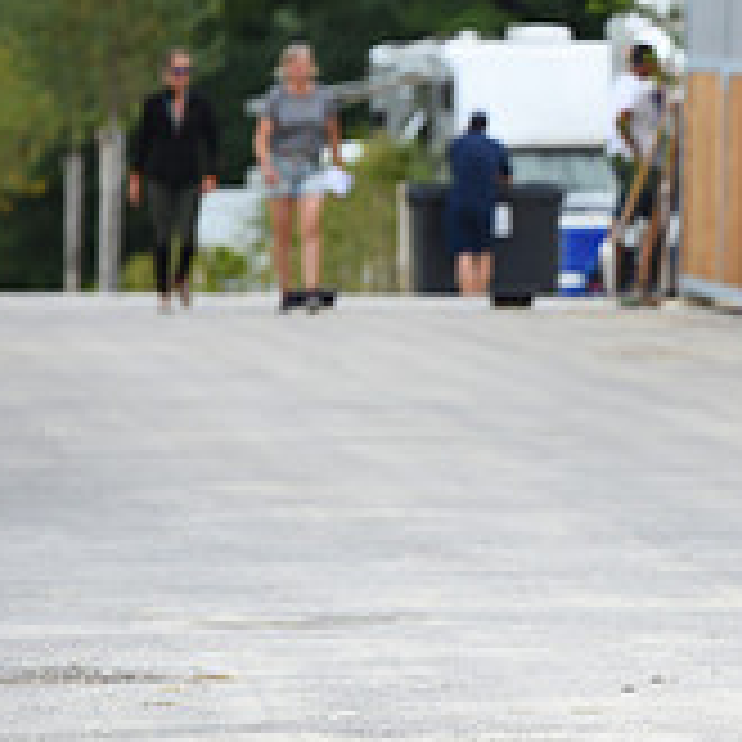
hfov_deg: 3.3
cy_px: 72
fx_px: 12683
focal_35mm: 523
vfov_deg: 3.3
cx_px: 1241
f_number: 5
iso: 220
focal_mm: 175
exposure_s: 1/800
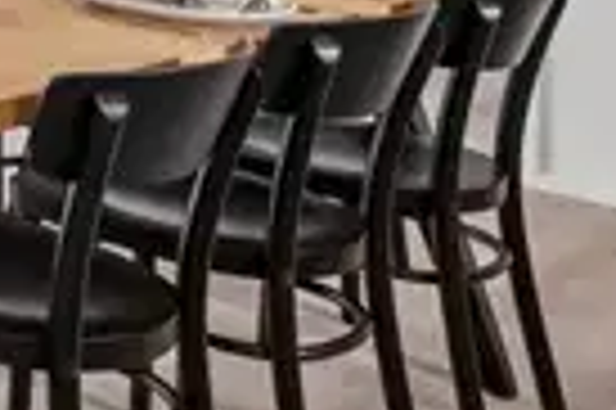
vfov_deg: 16.0
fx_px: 1282
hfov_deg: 16.2
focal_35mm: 75
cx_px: -773
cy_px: -273
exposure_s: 1/3.33
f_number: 8
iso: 800
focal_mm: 10.5
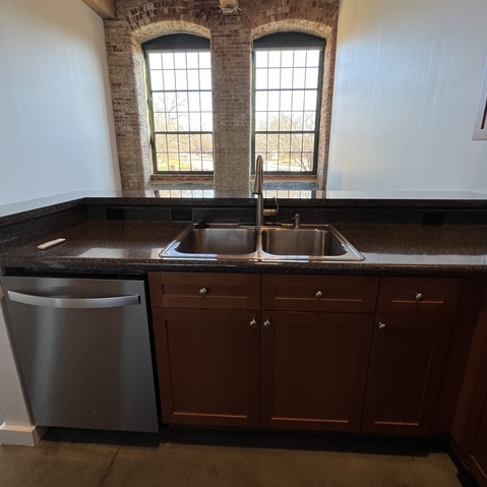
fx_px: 255
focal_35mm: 16
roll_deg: +0.4
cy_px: 225
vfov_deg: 87.3
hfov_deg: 87.4
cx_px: 244
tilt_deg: -13.9
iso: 125
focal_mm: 1.57
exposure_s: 1/120
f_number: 1.8
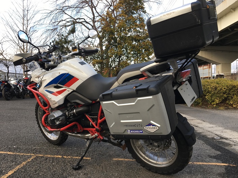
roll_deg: -0.5
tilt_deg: +1.8
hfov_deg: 61.7
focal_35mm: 29
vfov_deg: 48.2
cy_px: 89
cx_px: 119
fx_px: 199
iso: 25
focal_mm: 4.15
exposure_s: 1/127
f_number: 2.2
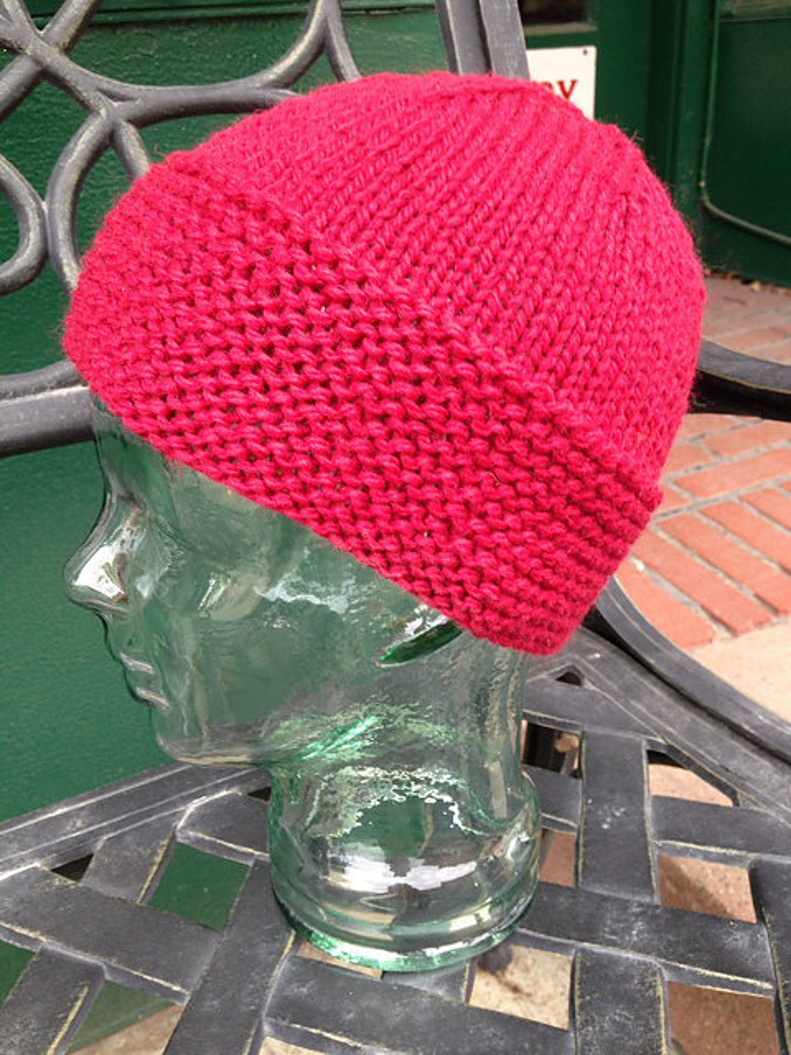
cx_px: 396
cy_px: 528
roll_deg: +3.3
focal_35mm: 33
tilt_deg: -25.7
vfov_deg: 55.4
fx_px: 1005
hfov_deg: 42.9
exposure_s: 1/20
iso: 64
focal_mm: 4.12
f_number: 2.4
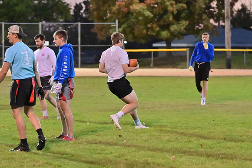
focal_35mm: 165
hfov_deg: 12.4
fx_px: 1155
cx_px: 126
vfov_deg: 8.3
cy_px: 84
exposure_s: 1/400
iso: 6400
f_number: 4
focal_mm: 110
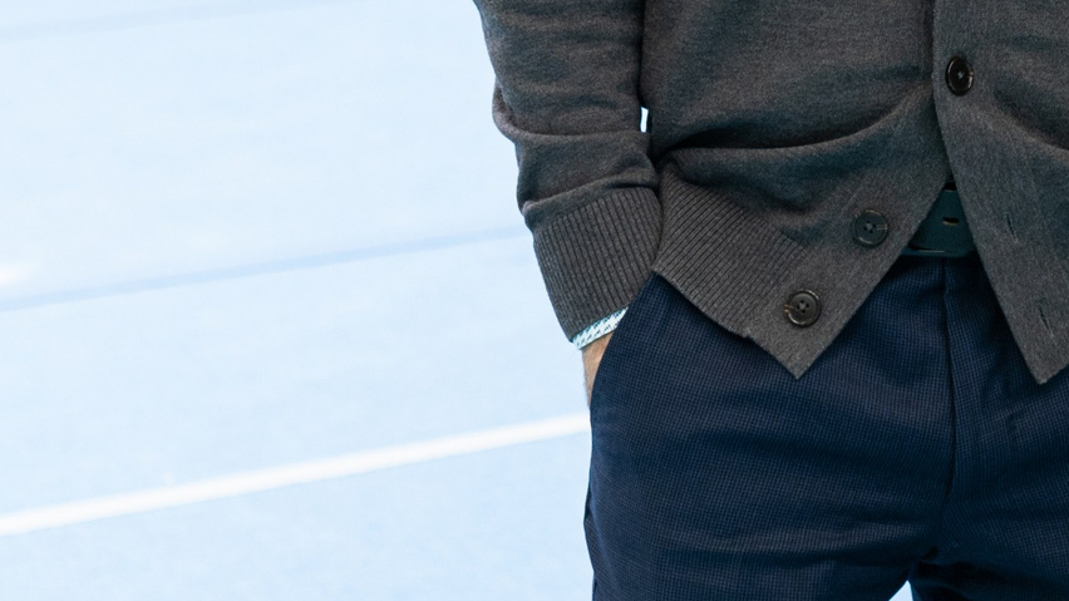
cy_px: -422
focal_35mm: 135
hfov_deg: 15.5
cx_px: 1192
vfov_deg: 8.7
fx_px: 3826
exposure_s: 1/500
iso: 1000
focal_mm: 35
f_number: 2.8
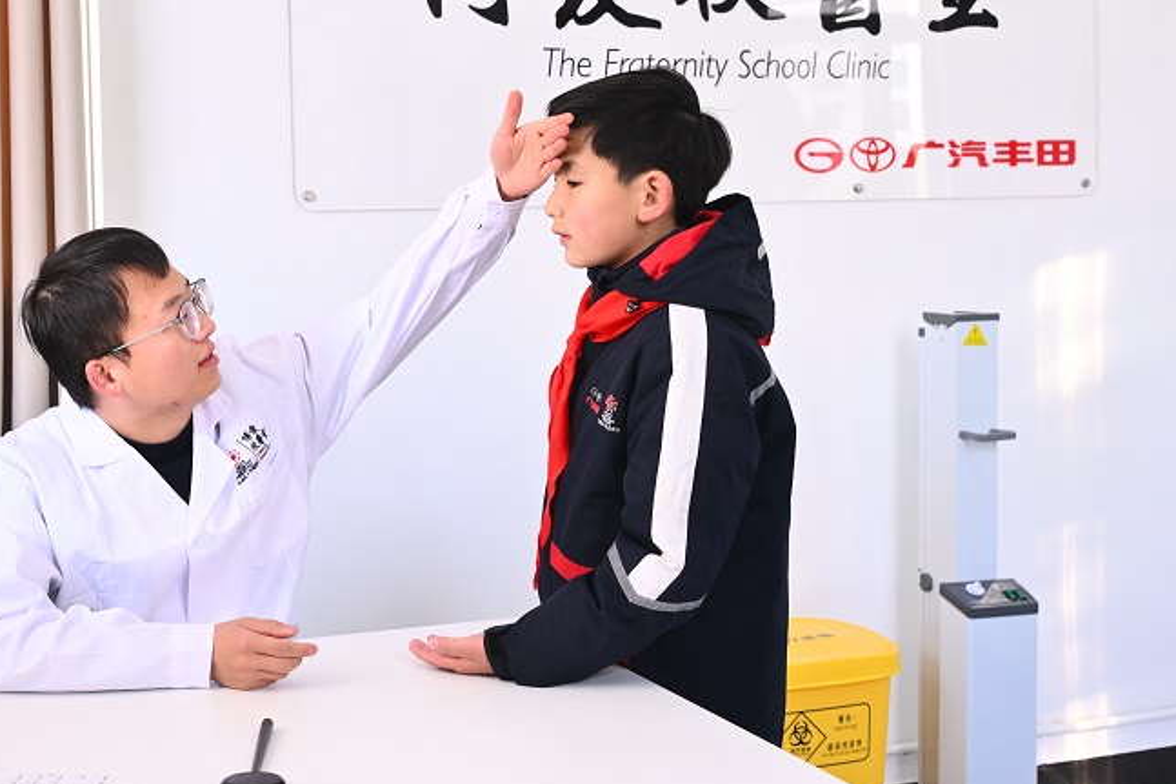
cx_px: 373
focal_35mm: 52
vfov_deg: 26.0
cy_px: 267
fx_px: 1691
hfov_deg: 37.8
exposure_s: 1/160
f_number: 5
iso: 1250
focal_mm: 33.5
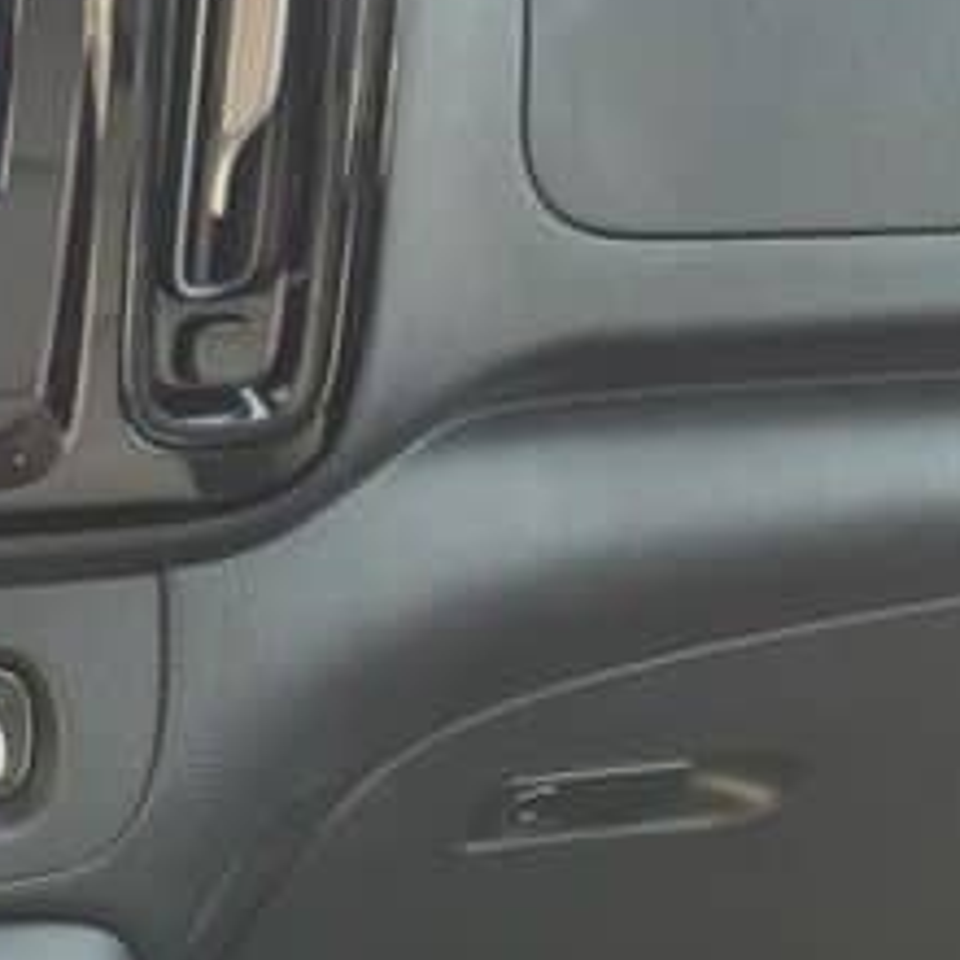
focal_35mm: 71
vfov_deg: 24.3
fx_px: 2228
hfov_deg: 19.8
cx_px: -615
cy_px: 559
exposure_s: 1/141
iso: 25
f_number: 1.8
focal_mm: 5.4
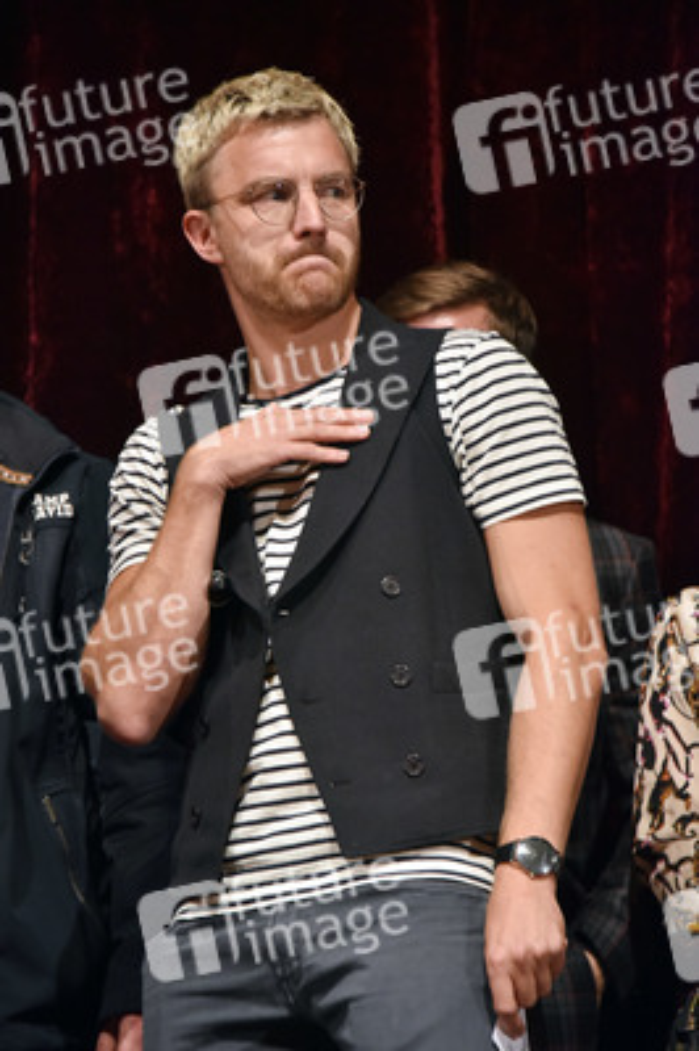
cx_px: 350
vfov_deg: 9.8
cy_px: 526
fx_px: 6126
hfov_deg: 6.5
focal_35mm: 210
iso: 2500
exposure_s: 1/100
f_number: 6.3
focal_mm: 210
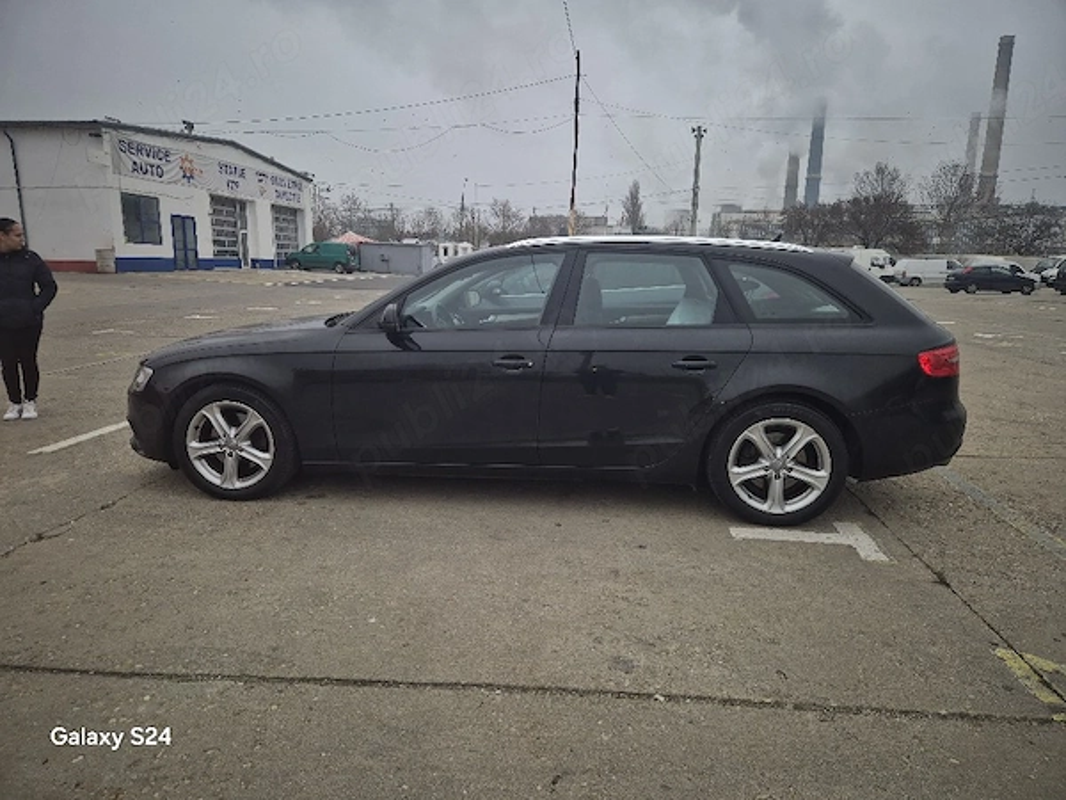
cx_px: 533
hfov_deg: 73.9
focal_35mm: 23
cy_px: 400
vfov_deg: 58.9
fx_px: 708
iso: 25
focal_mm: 5.4
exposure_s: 1/200
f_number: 1.8
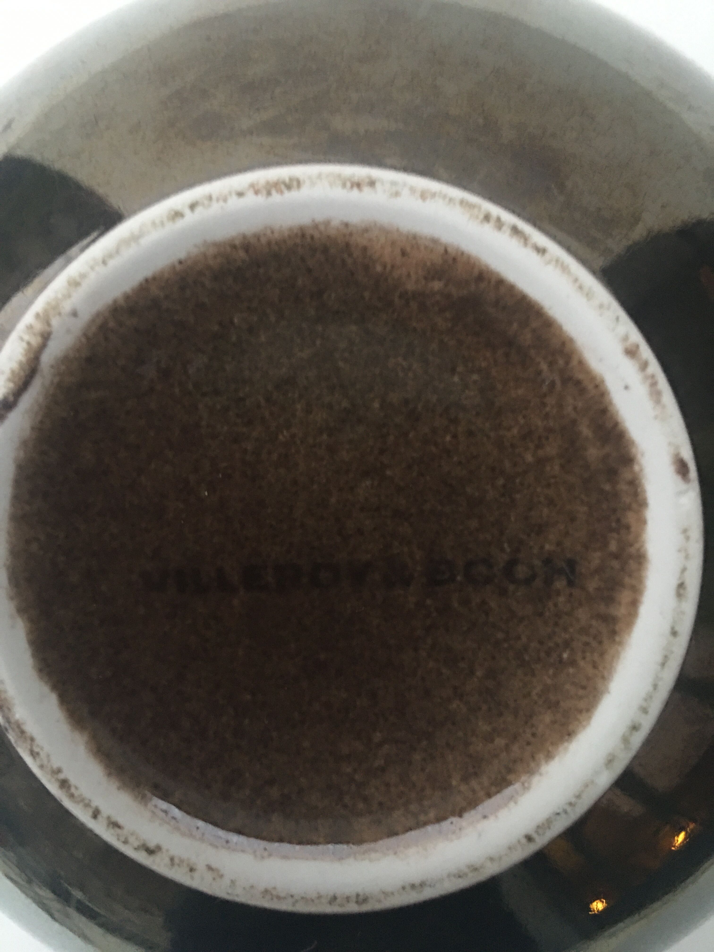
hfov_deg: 48.2
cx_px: 357
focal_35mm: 29
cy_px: 476
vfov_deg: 61.7
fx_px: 798
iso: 125
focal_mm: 4.15
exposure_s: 1/4
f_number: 2.2
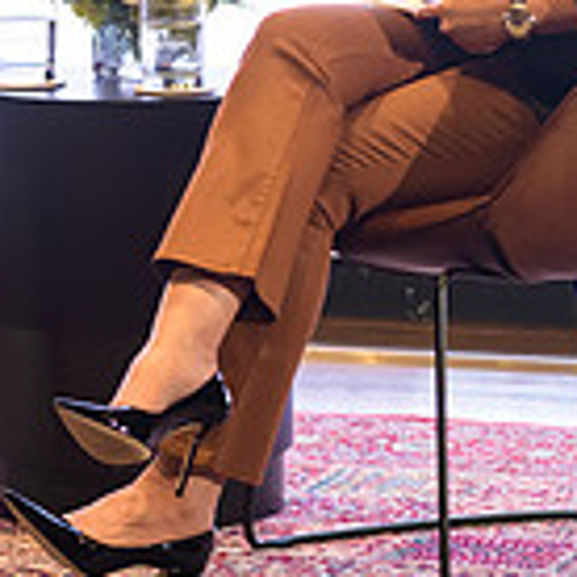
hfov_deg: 7.0
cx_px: 105
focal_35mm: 250
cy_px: -132
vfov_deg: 6.9
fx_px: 4715
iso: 1250
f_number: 3.2
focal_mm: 70
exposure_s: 1/200
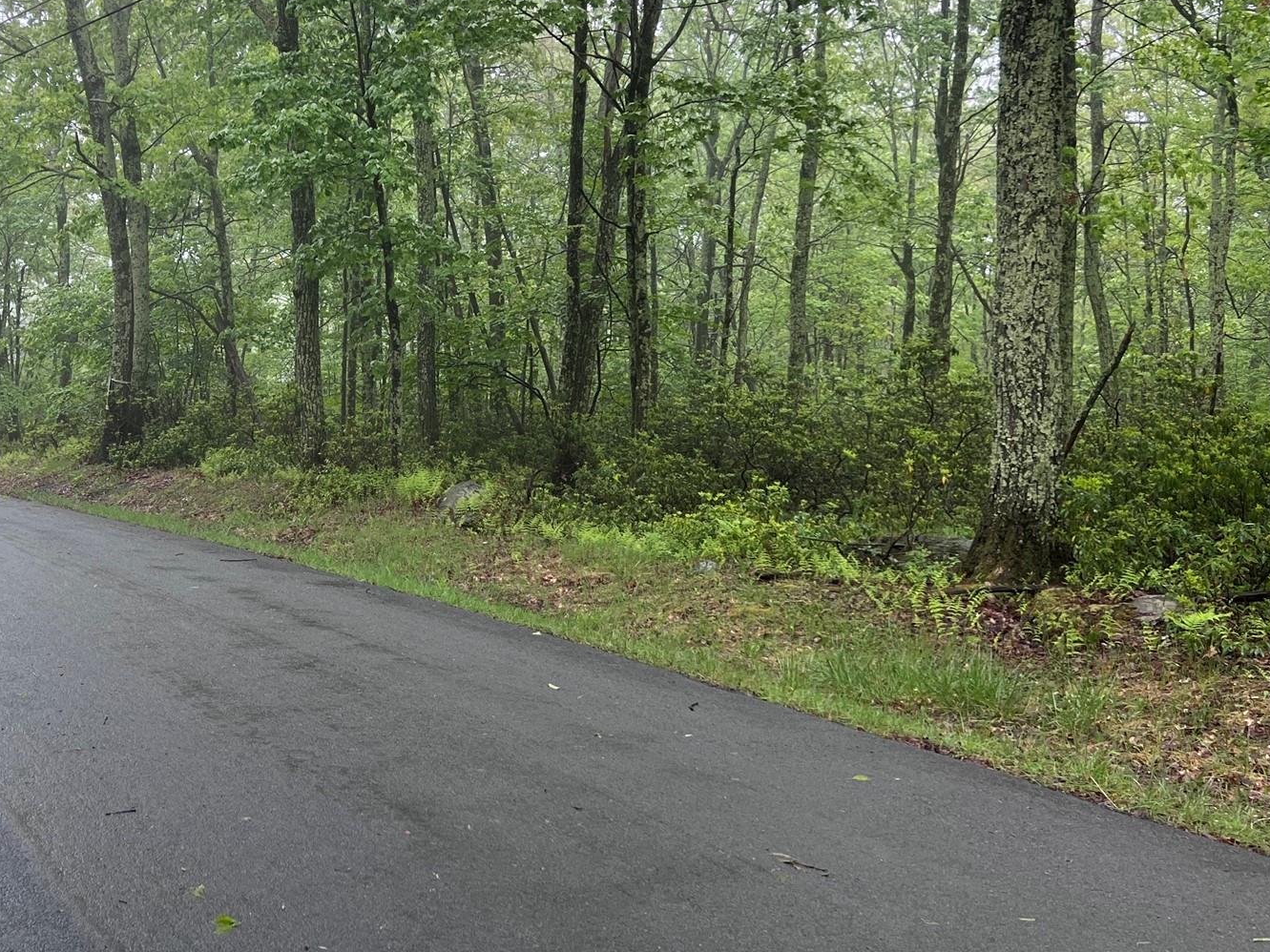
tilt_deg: +1.0
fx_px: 1467
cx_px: 364
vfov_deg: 35.6
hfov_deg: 45.6
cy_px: 326
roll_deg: -0.2
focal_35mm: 40
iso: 50
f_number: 1.5
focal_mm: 5.7
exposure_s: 1/326
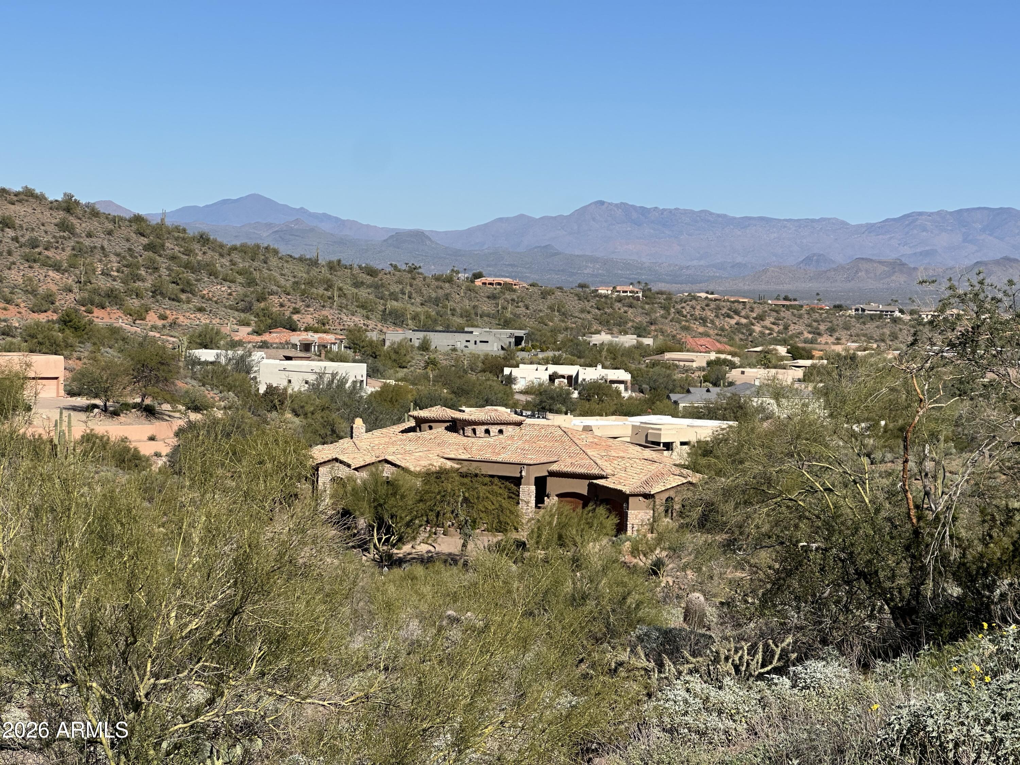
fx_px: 2269
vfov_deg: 19.1
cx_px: 510
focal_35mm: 77
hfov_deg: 25.3
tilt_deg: -2.4
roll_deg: -1.1
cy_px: 382
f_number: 2.8
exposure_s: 1/1309
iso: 32
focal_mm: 9
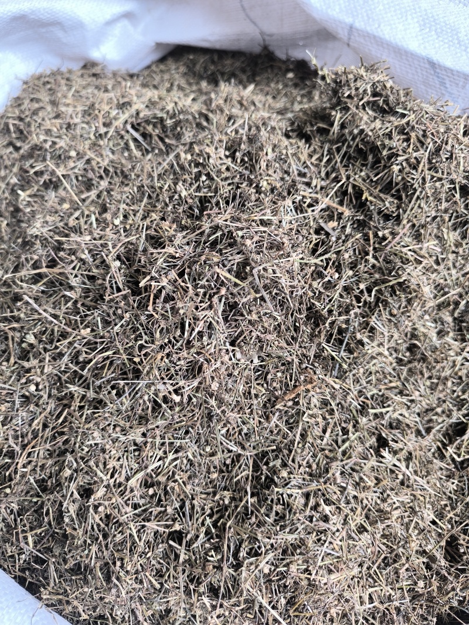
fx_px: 416
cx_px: 234
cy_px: 312
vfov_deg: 73.9
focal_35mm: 23
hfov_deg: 58.9
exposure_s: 1/100
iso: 50
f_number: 1.65
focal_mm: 6.14
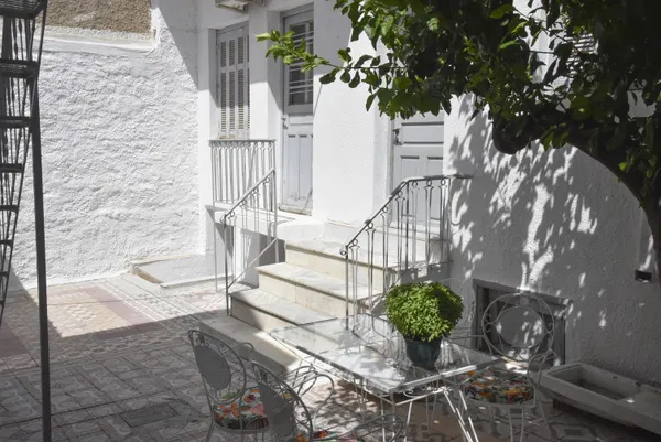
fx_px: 625
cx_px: 330
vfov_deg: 38.9
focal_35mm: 34
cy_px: 221
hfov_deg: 55.8
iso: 2500
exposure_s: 1/1250
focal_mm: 34
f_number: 18
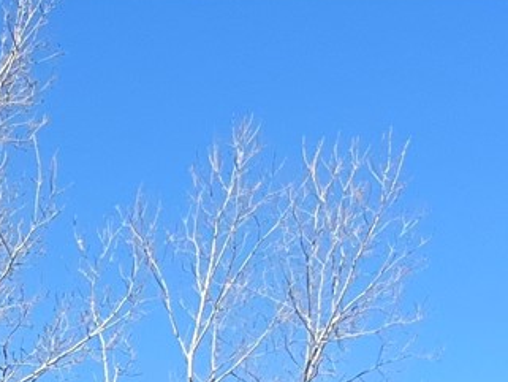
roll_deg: -4.2
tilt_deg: -3.3
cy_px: 1197
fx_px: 2437
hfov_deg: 10.8
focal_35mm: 166
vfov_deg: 7.7
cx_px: -517
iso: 50
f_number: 1.6
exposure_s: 1/2268
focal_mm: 5.1
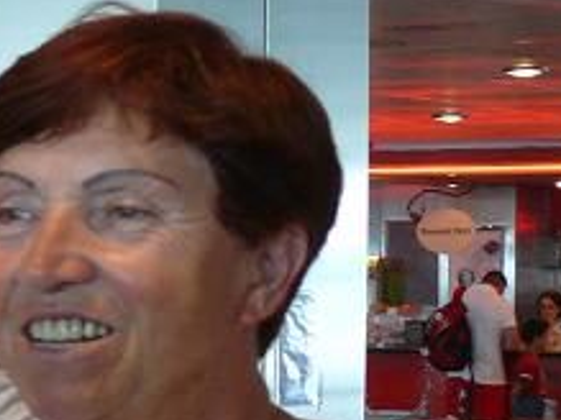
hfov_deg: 10.6
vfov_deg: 8.7
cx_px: -574
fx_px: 2770
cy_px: 246
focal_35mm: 171
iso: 160
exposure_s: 1/30
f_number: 2.8
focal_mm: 8.7
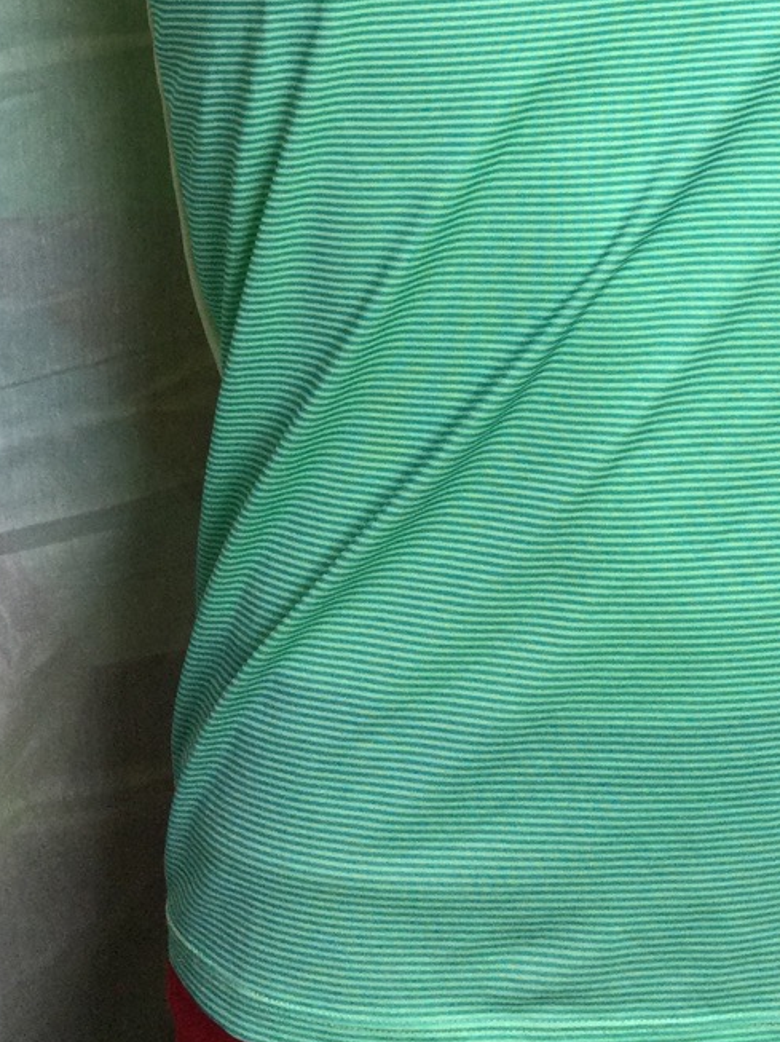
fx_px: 2286
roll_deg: -1.9
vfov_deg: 24.4
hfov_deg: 19.1
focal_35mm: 76
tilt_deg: -15.2
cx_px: 687
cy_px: -16
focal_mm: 3.3
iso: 25
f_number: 2.4
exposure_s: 1/33
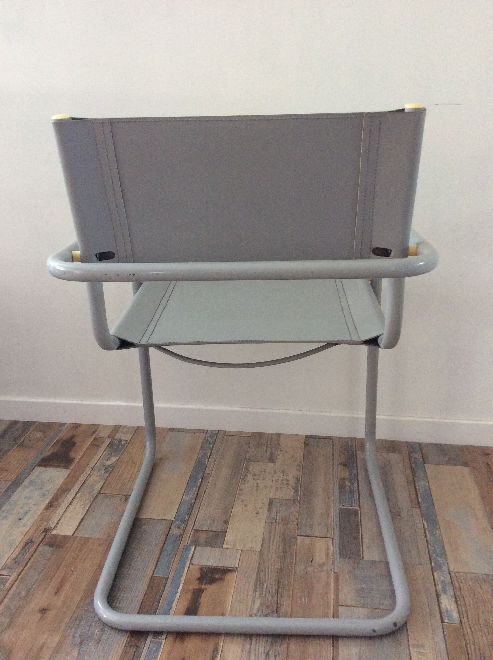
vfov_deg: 56.9
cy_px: 330
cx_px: 246
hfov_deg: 44.1
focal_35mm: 32
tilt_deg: -21.2
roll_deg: +1.3
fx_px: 609
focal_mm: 3.3
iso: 125
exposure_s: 1/25
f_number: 2.4
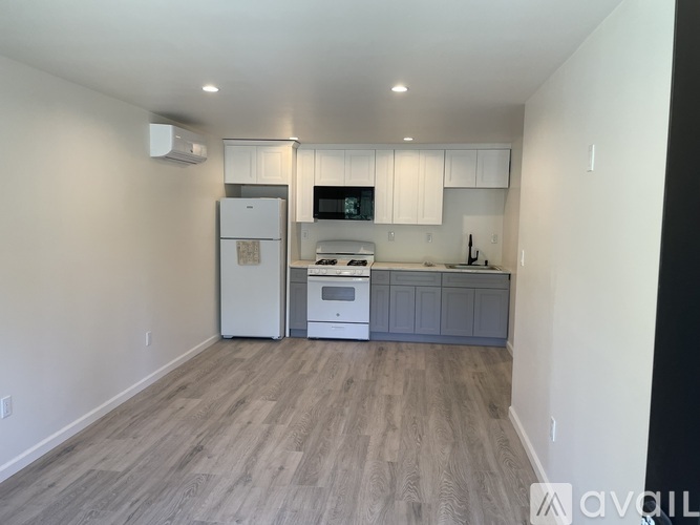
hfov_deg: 67.3
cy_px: 262
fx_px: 526
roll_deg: -1.0
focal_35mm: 26
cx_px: 350
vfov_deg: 53.0
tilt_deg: -5.3
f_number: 1.6
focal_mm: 4.2
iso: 80
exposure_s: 1/120
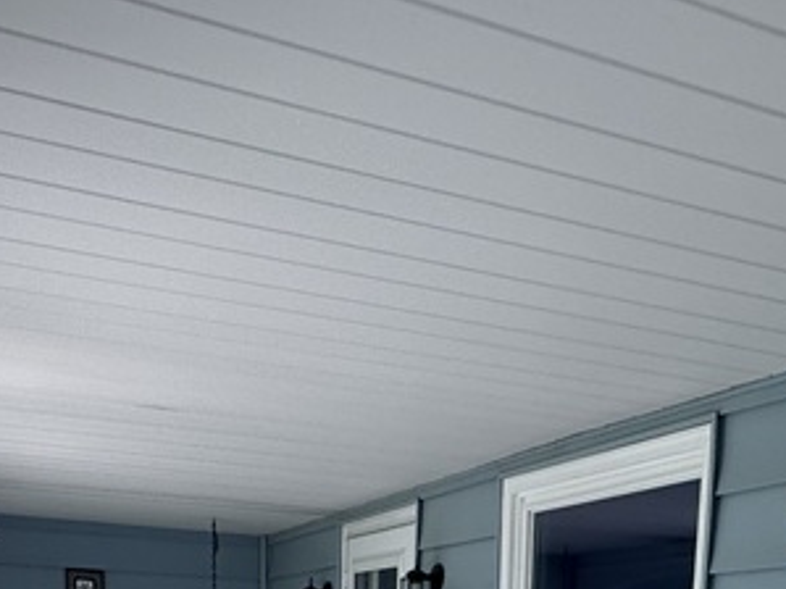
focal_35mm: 50
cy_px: 906
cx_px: 463
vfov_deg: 23.0
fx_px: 1135
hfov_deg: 38.1
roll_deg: -2.4
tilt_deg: -12.1
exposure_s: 1/215
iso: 40
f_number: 2.2
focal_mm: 2.22
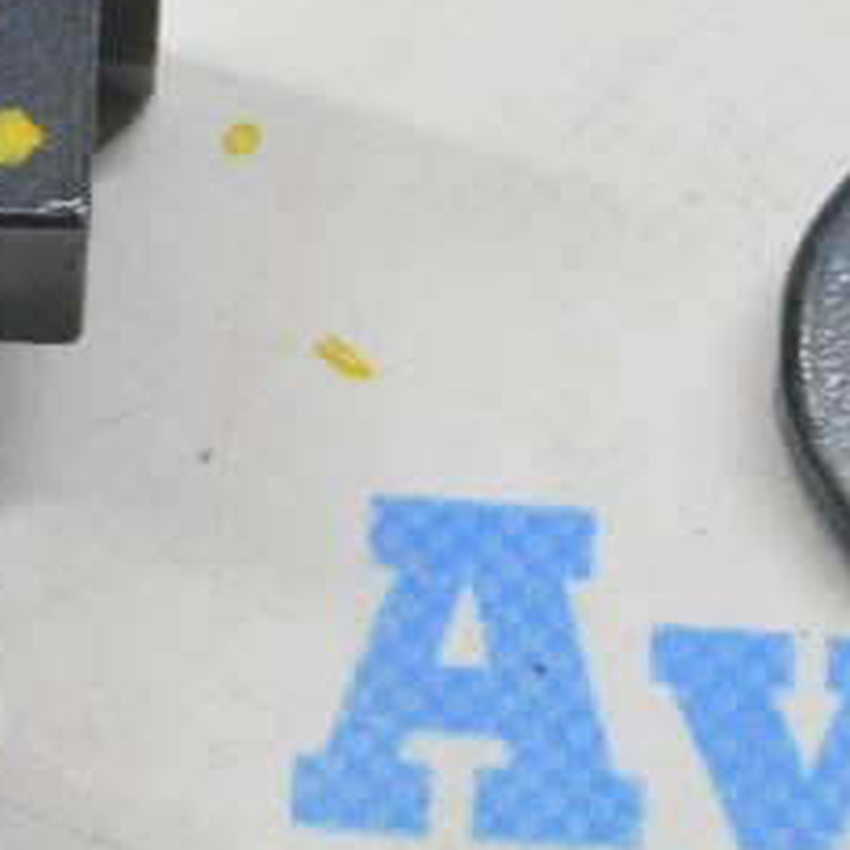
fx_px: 7806
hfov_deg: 6.2
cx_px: -260
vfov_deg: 6.2
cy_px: 288
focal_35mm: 281
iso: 6400
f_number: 20
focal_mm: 50
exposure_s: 1/20
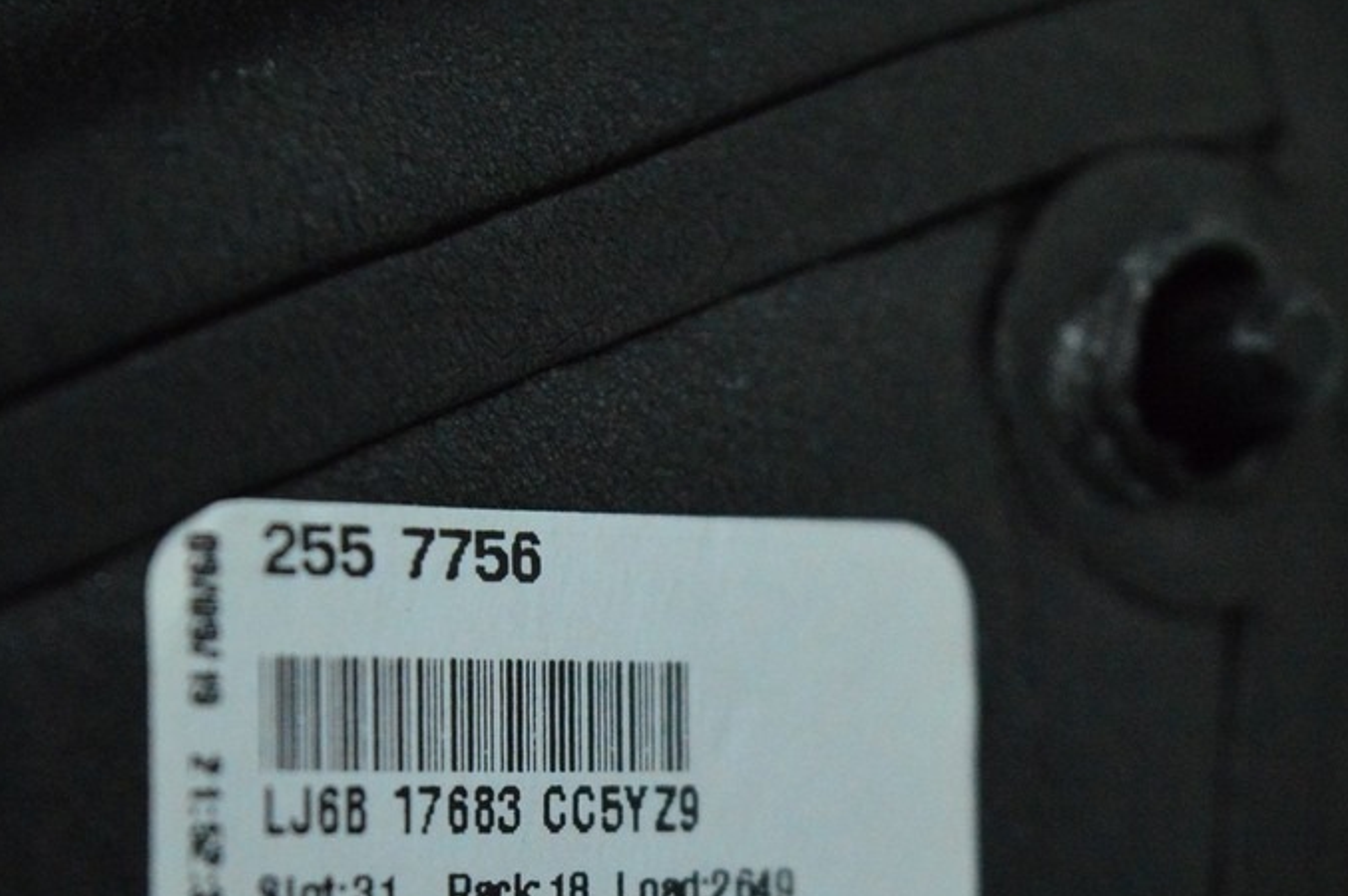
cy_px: 628
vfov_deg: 11.0
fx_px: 4667
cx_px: 723
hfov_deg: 16.4
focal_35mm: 125
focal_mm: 55
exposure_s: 1/400
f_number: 6.3
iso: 6400
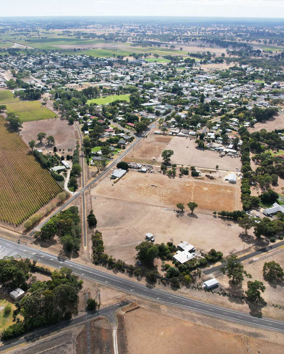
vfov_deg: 54.2
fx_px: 347
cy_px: 168
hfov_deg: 44.3
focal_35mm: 33
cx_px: 111
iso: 200
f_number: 2.8
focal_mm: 8.38
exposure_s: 1/400
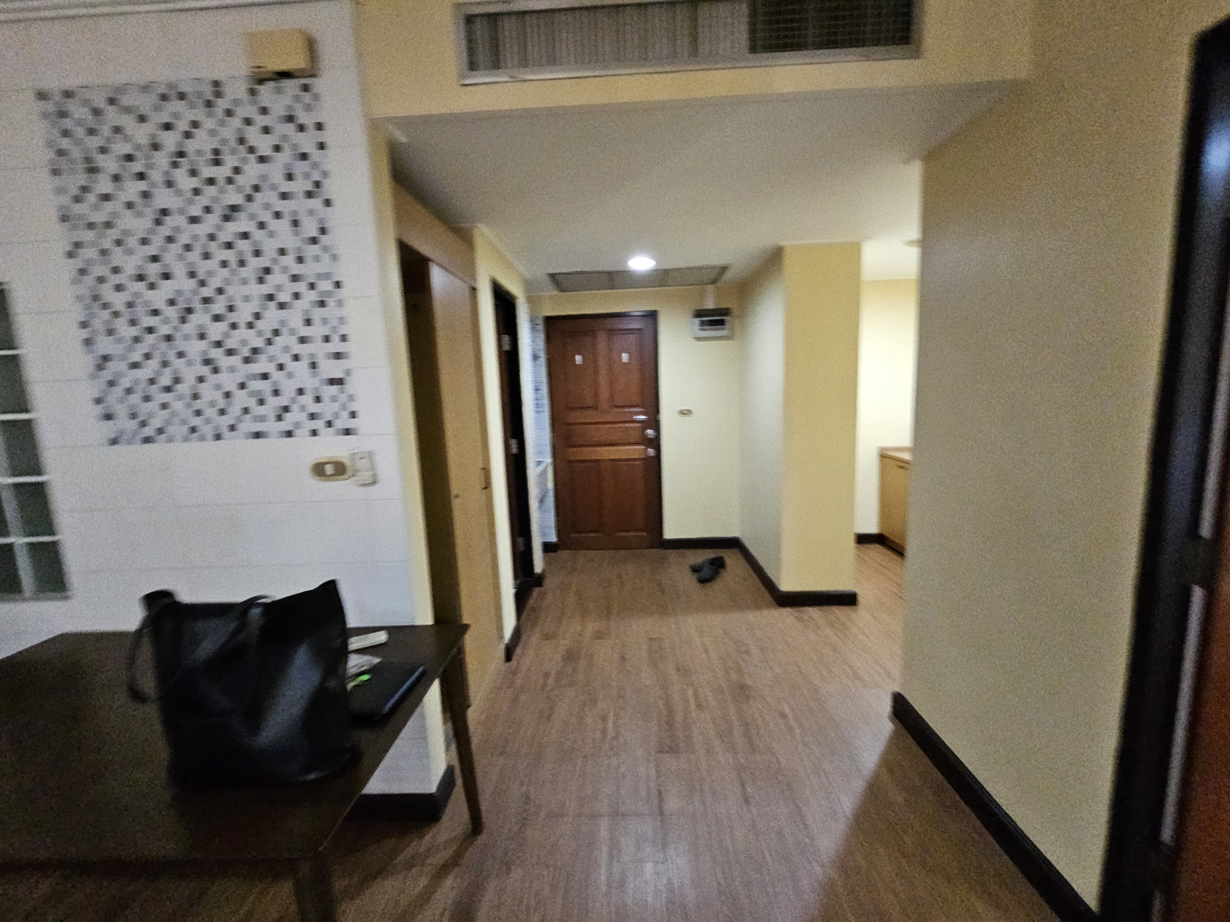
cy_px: 461
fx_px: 462
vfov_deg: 89.9
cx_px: 615
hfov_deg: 106.2
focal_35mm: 13
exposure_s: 1/25
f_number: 2.2
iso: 800
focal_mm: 2.2
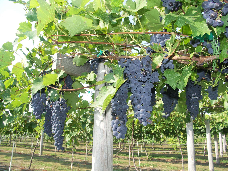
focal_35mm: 28
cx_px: 114
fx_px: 184
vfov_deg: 49.7
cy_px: 86
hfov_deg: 63.4
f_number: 4.5
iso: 100
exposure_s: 1/200
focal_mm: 7.2
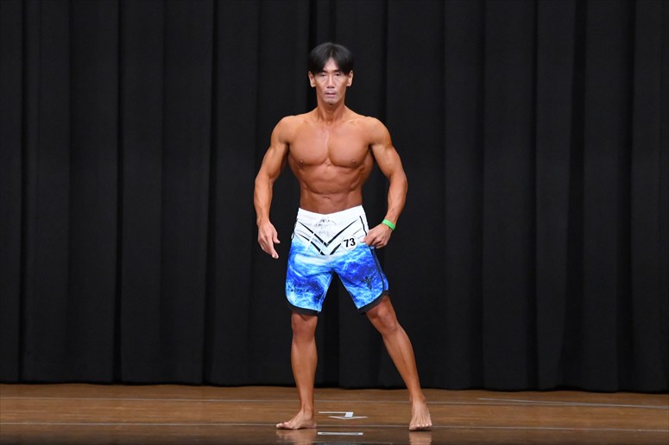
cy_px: 222
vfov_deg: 6.1
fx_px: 4179
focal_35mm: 225
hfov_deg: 9.2
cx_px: 334
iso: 8000
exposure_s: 1/400
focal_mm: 150
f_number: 5.6
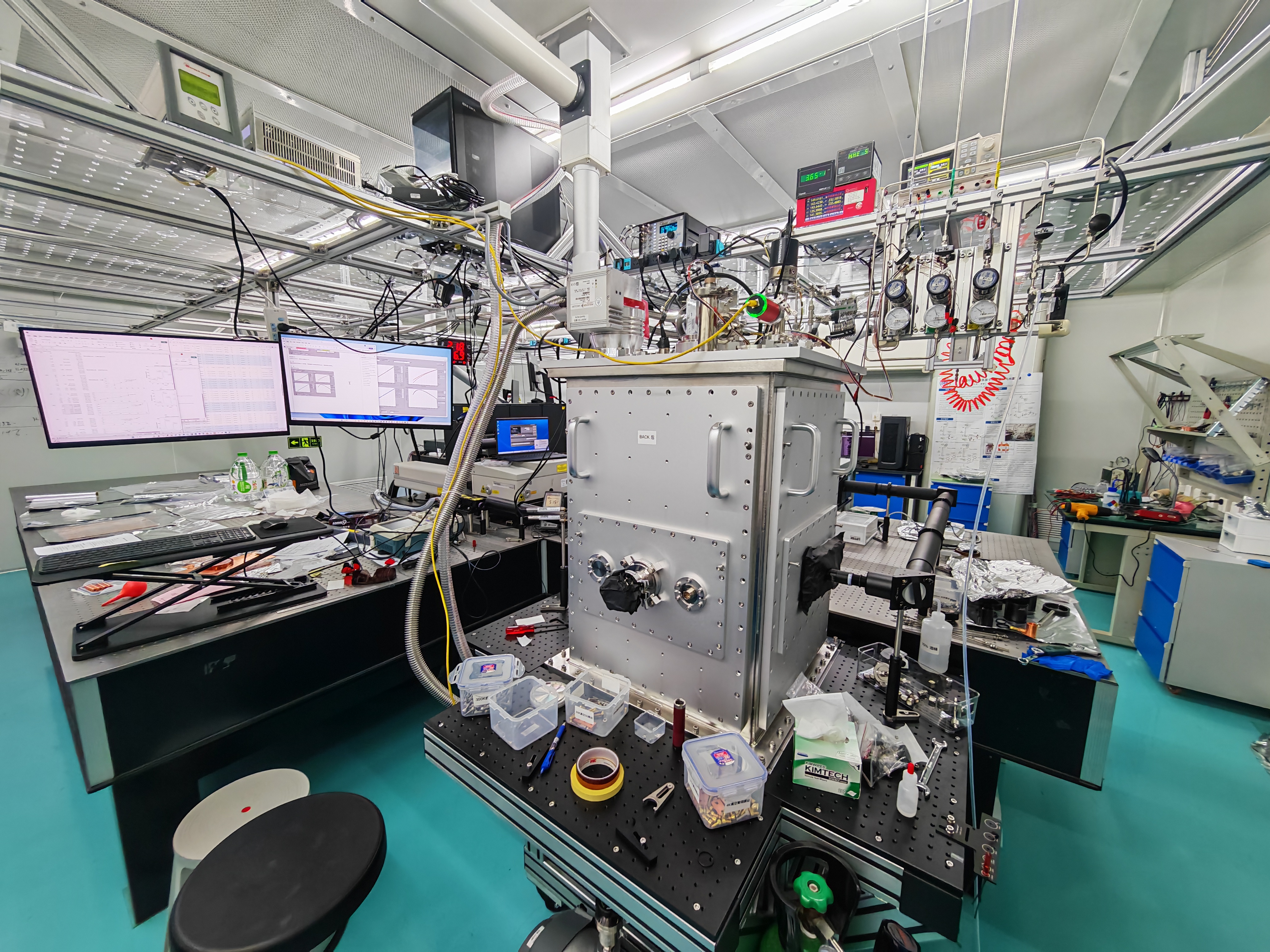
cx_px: 635
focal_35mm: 12
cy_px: 476
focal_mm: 1.82
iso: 160
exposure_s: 1/50
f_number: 2
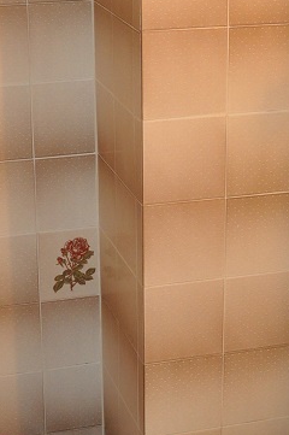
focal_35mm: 100
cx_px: 229
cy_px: 192
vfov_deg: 20.4
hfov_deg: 13.6
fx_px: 1206
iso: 800
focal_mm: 20
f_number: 3.8
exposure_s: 1/60
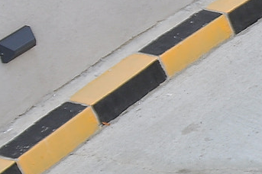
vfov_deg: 6.1
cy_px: 76
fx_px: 1629
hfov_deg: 8.3
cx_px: 676
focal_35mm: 224
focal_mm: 25
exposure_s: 1/125
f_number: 5.6
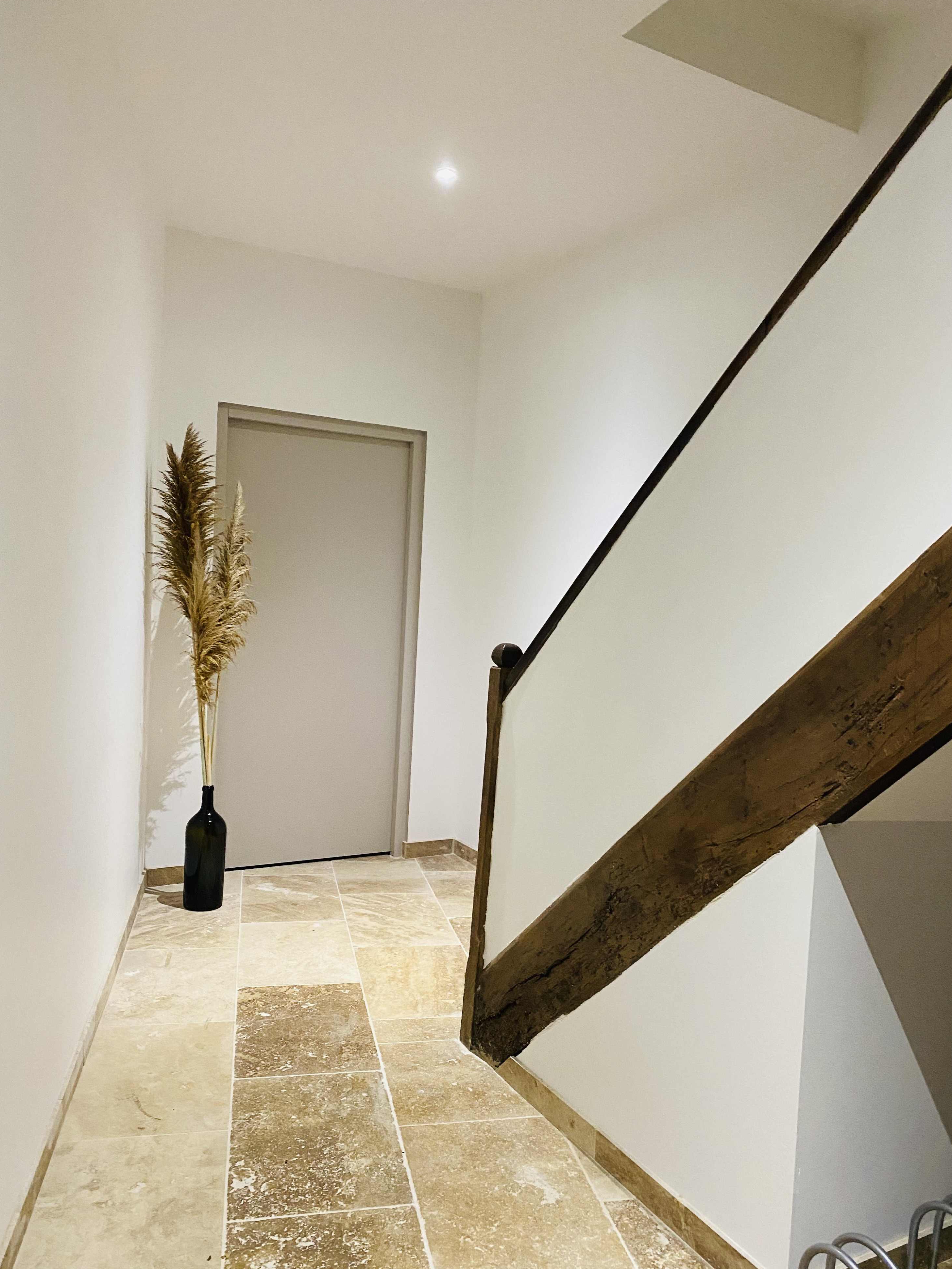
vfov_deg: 65.3
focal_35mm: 27
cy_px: 639
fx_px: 990
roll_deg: -3.3
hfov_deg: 51.3
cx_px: 493
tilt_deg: -2.6
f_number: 1.8
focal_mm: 4.25
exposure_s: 1/50
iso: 400
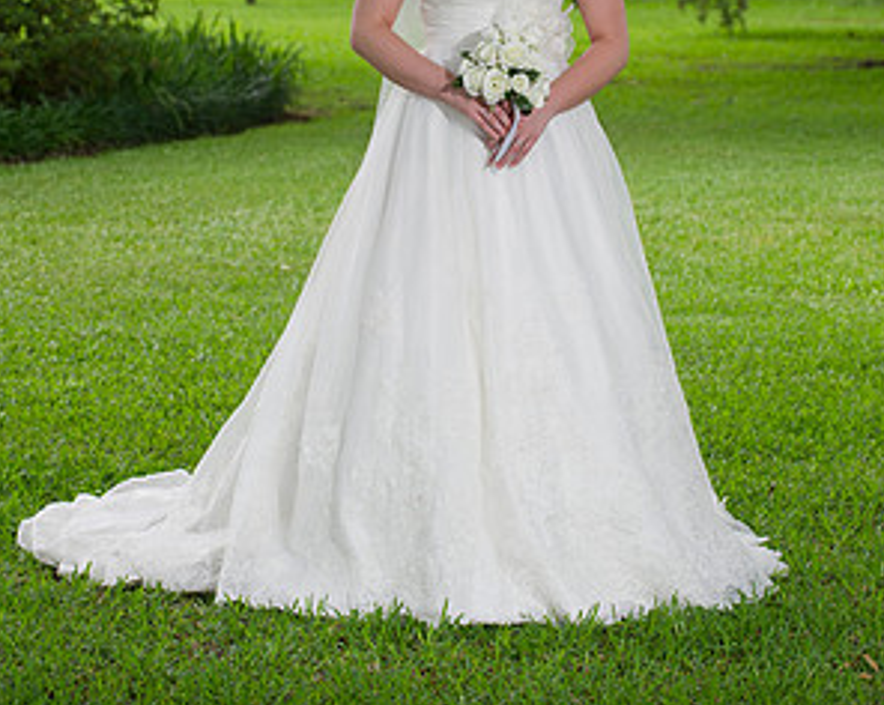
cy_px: 155
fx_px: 4102
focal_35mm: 157
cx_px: 443
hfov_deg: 12.3
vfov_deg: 9.8
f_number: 5.6
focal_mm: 110
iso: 500
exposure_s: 1/200
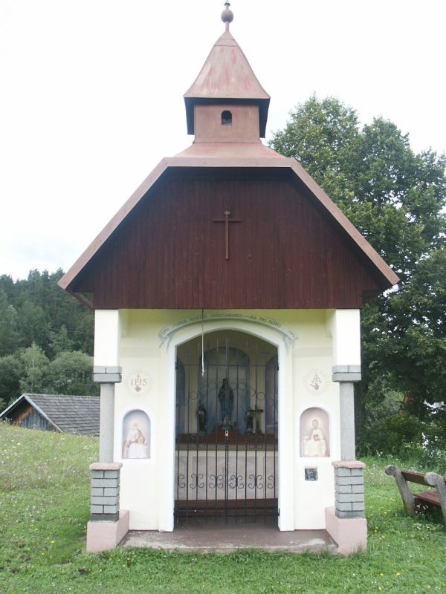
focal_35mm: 35
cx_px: 223
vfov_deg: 52.6
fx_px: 601
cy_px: 297
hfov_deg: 40.7
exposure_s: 1/60
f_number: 3
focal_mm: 7.18
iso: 64
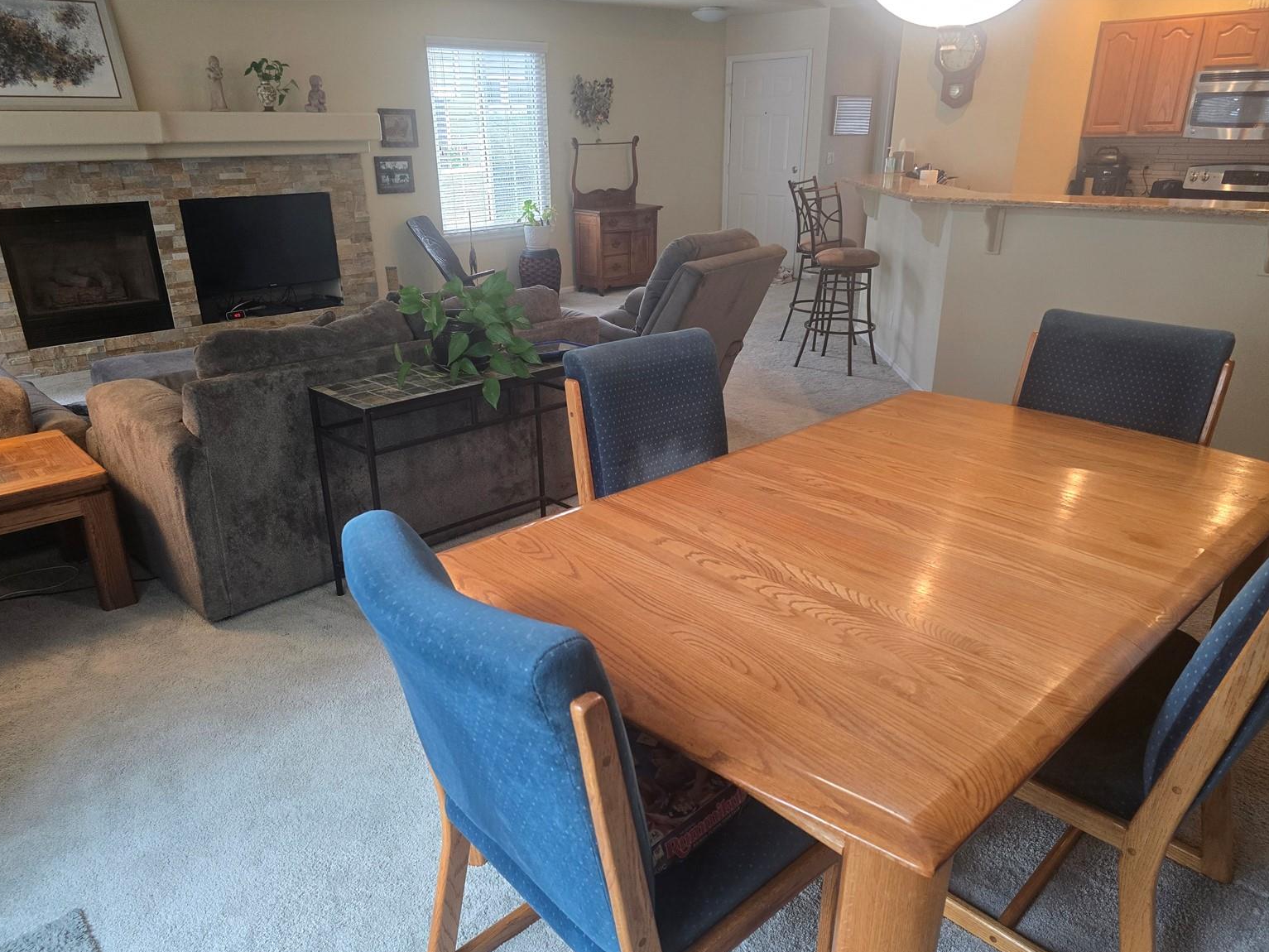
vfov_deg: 56.8
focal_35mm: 24
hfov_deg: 71.6
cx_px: 609
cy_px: 494
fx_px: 880
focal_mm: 6.3
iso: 400
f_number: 1.7
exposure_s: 1/120
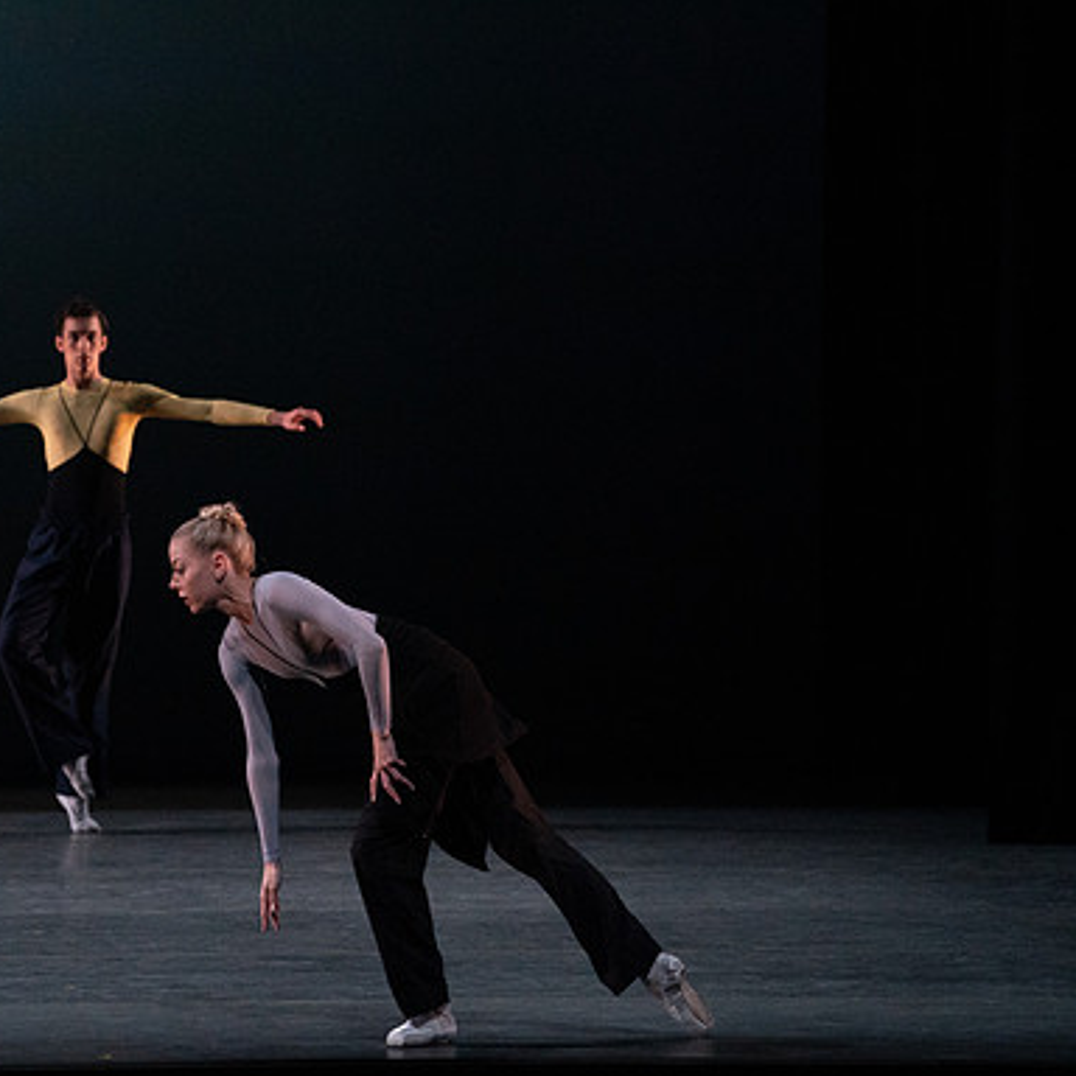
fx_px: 9038
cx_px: 300
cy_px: 539
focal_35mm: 257
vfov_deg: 6.8
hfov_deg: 6.8
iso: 12800
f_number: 8
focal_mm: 200
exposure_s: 1/500
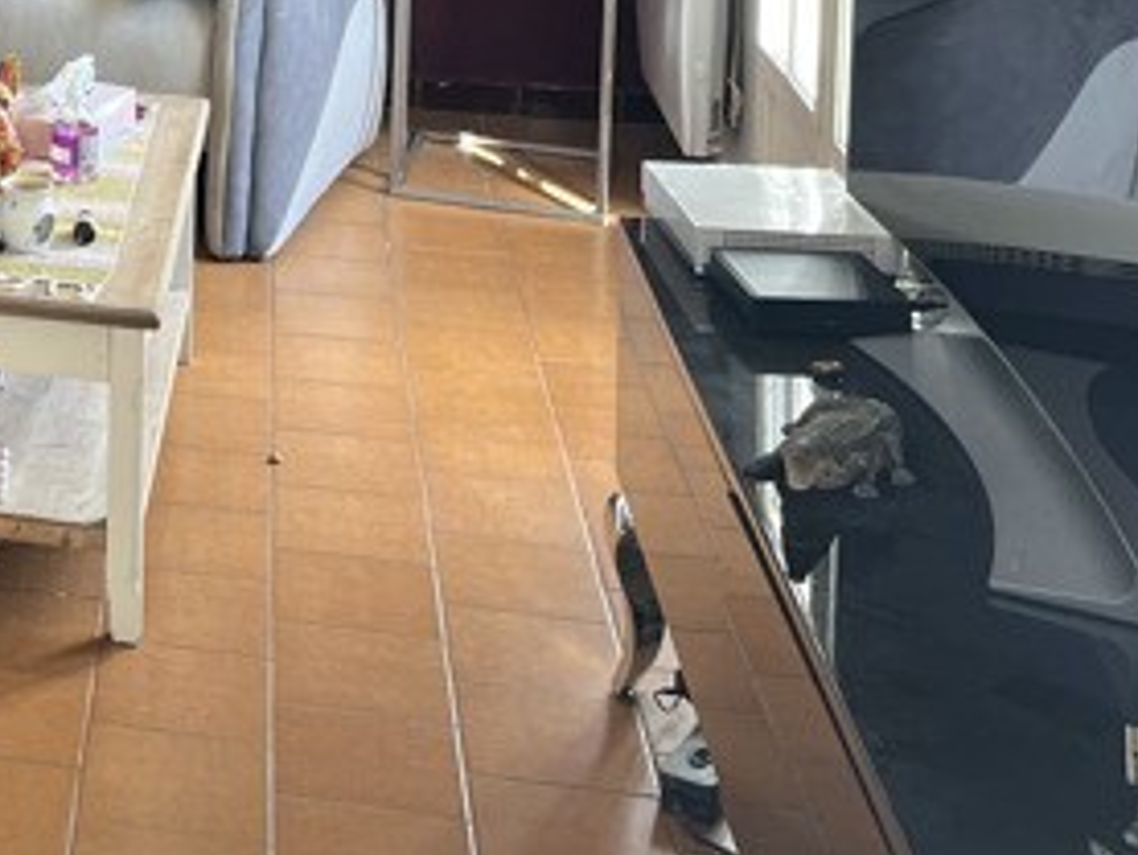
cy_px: -366
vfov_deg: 17.9
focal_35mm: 75
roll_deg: +0.6
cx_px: -382
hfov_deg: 22.8
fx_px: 2467
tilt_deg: -7.3
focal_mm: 5.1
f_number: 1.6
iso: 125
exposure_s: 1/103
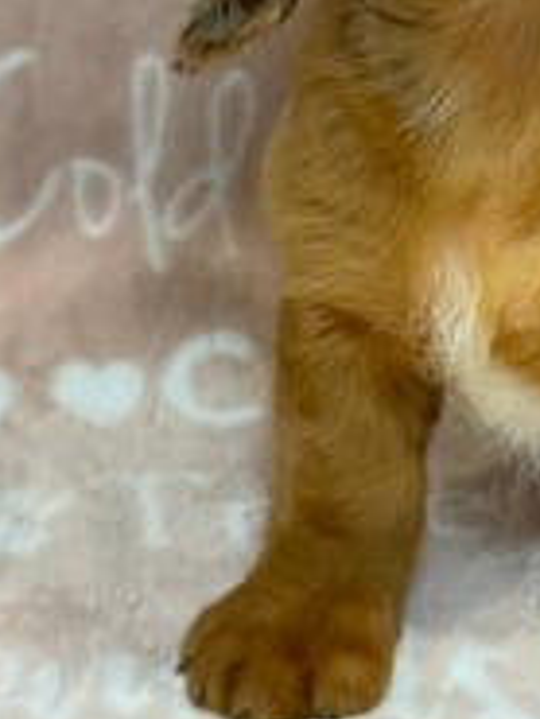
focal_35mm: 83
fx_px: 1724
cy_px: -41
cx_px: 583
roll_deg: -1.6
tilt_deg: -15.8
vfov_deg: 22.4
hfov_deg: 17.3
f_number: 1.78
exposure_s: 1/40
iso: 320
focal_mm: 6.76
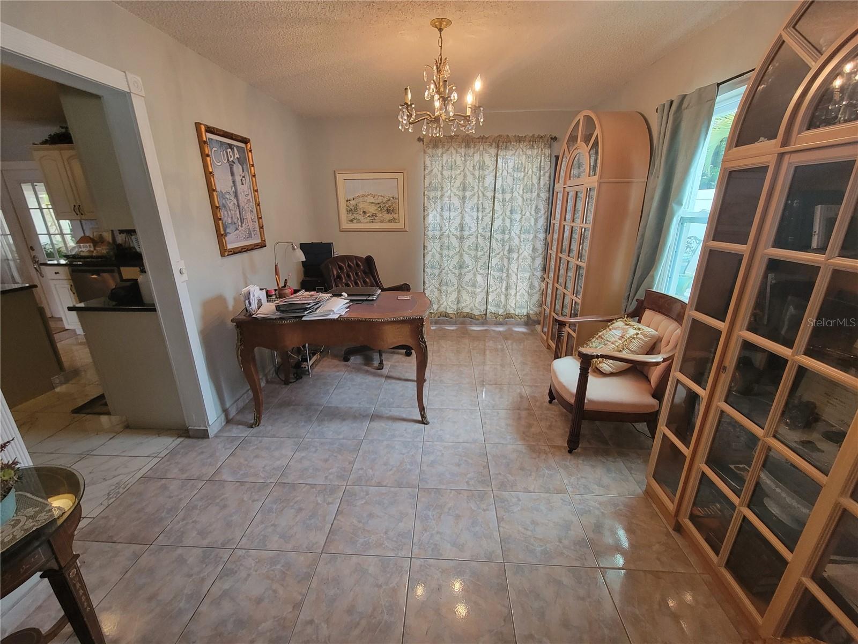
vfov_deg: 89.9
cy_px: 322
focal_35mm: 13
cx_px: 429
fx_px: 322
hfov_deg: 106.2
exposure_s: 1/60
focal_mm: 2.2
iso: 320
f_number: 2.2
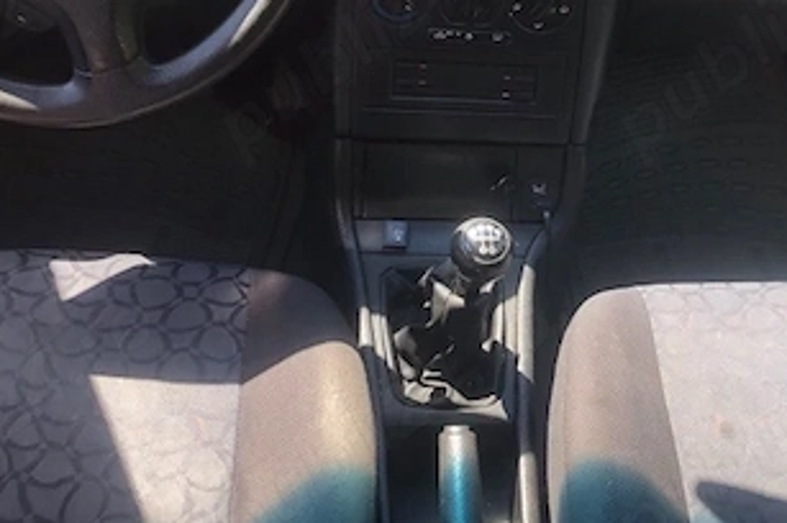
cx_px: 487
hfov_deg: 34.9
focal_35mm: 57
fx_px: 1245
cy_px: 38
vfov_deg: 23.0
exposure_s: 1/120
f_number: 1.8
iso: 25
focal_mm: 3.99
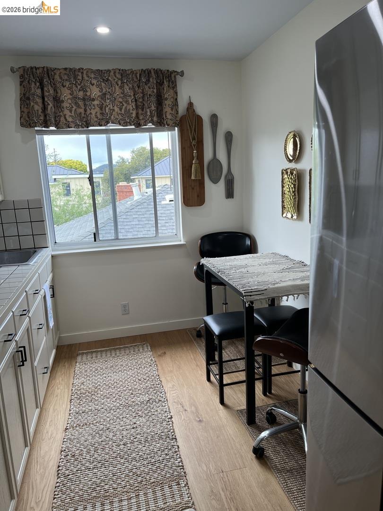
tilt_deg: -12.0
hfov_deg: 53.1
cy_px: 256
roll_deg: +2.6
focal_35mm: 26
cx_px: 192
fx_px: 384
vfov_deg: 67.3
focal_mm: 5.7
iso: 40
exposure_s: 1/149
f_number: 1.5
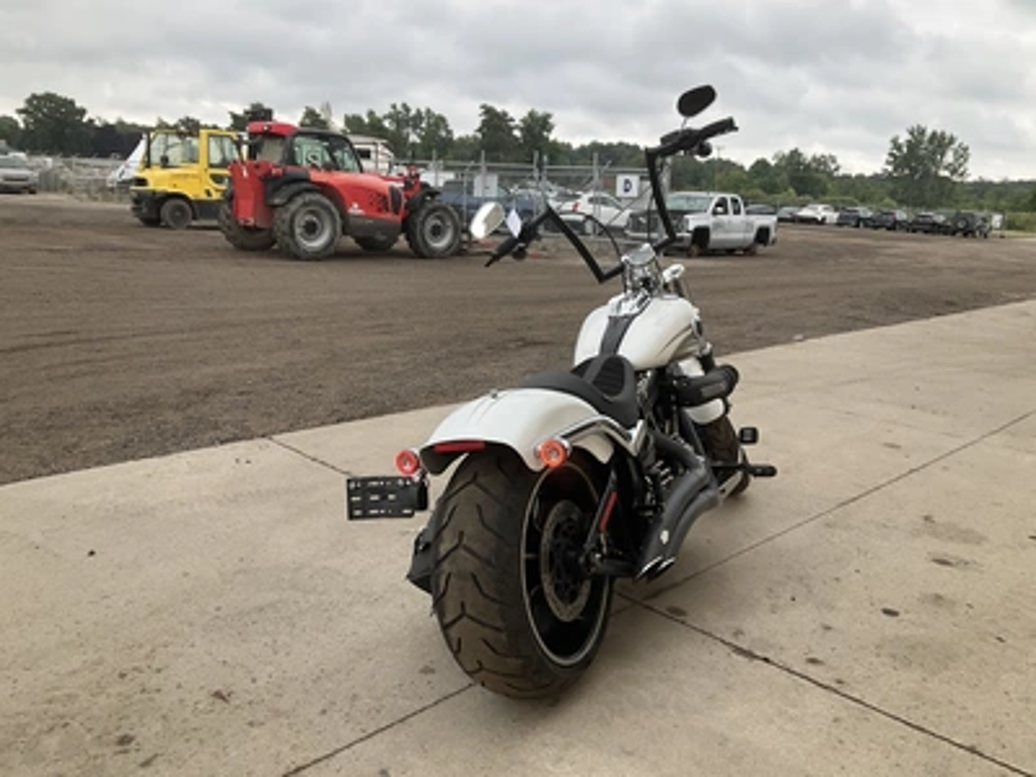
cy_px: 388
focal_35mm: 29
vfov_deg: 48.2
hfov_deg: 61.7
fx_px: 868
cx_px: 518
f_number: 1.8
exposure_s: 1/294
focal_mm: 3
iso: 25
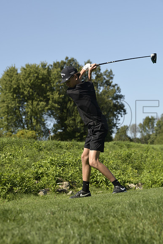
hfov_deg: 13.4
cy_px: 122
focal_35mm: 102
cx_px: 82
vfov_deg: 20.0
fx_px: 692
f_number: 6.3
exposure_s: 1/800
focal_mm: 102
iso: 250
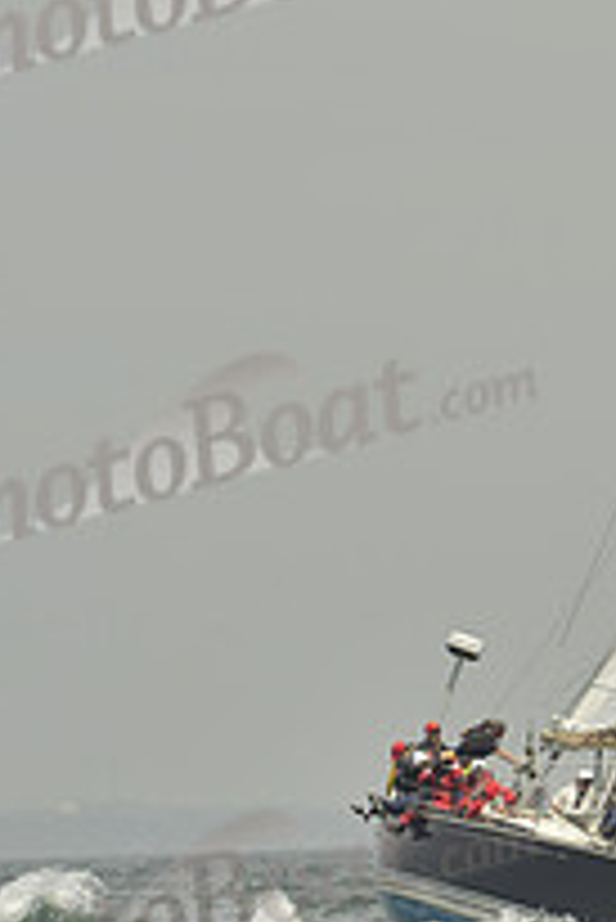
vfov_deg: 4.4
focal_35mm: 466
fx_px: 11940
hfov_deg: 3.0
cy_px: 153
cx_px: 771
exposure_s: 1/1250
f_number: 8
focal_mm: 165
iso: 200
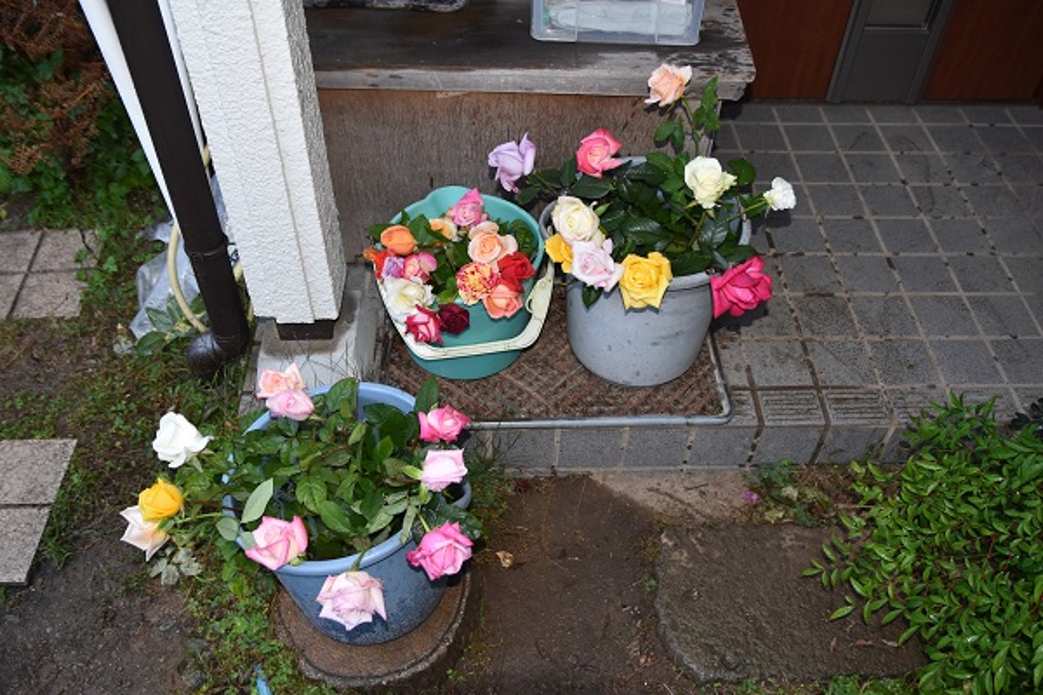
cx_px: 522
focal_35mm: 30
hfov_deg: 61.9
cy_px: 348
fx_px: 869
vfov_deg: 43.6
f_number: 2.8
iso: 800
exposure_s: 1/60
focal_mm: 20
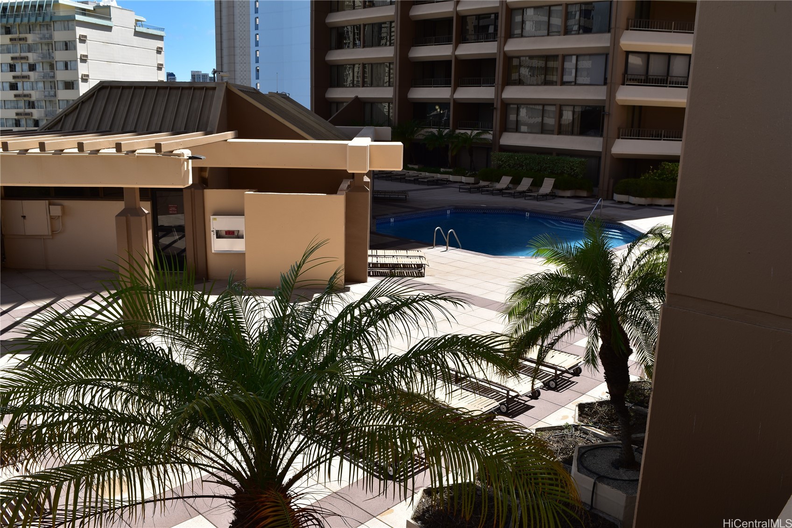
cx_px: 396
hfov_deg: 61.9
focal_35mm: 30
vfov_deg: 43.6
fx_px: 660
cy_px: 264
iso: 100
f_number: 10
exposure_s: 1/200
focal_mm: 20
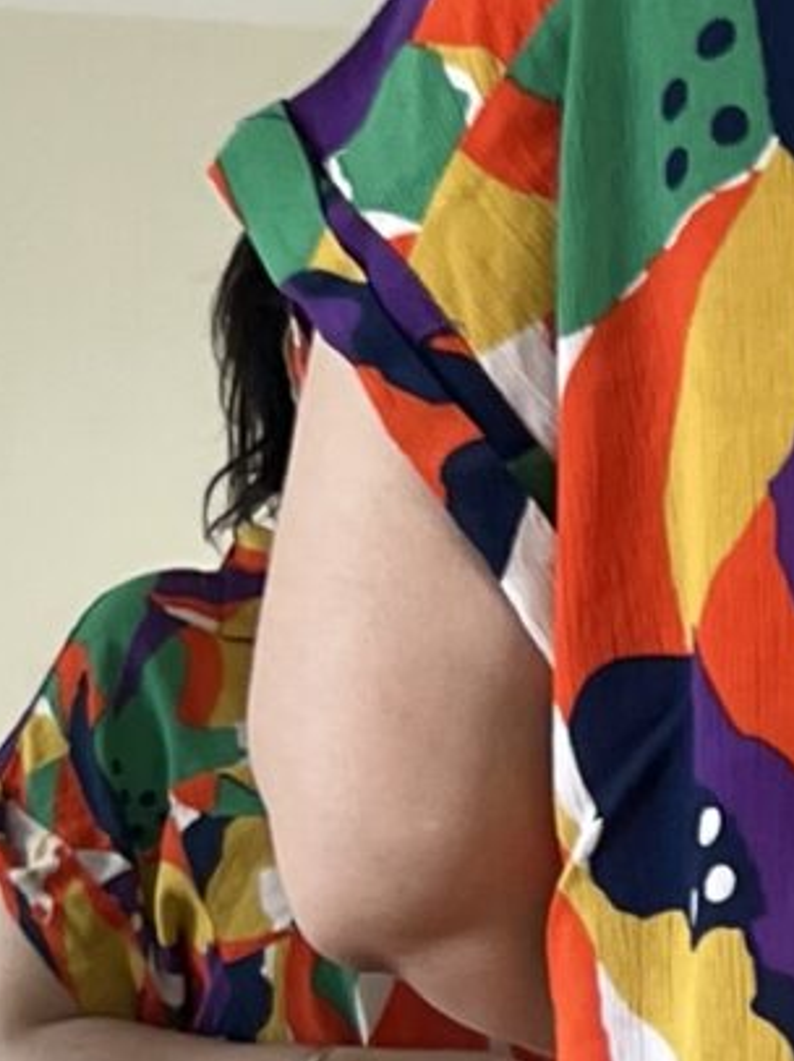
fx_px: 5021
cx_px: 1781
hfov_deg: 8.4
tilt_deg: -6.7
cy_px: 1124
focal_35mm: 164
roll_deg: -1.3
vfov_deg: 11.9
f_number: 1.5
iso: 125
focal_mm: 5.7
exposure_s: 1/121
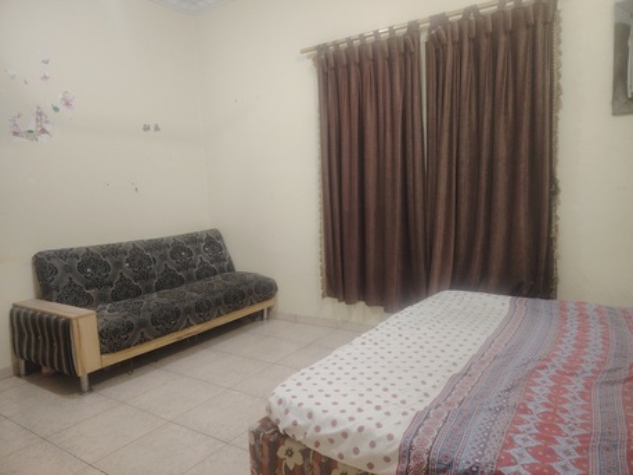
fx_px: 439
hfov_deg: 71.6
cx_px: 316
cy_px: 238
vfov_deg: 56.8
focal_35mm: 24
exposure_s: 1/30
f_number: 1.75
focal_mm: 5.25
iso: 945
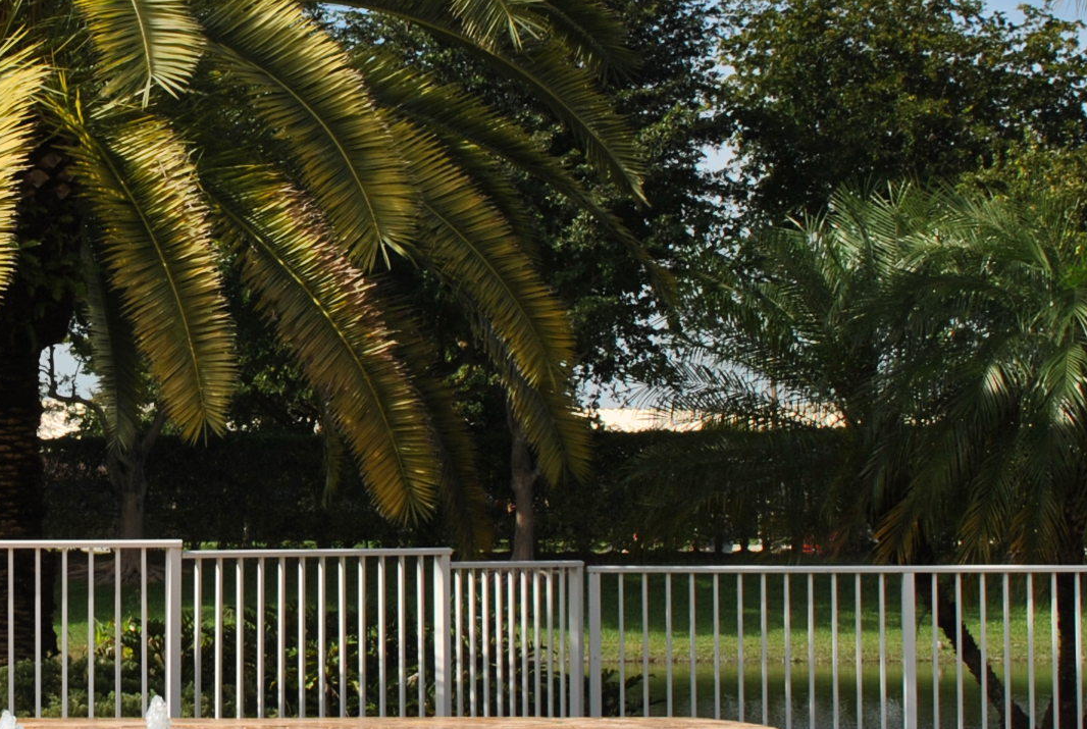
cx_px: 3
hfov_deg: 18.7
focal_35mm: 106
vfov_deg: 13.0
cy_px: 246
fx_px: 3206
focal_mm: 26
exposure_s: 1/200
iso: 100
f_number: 10
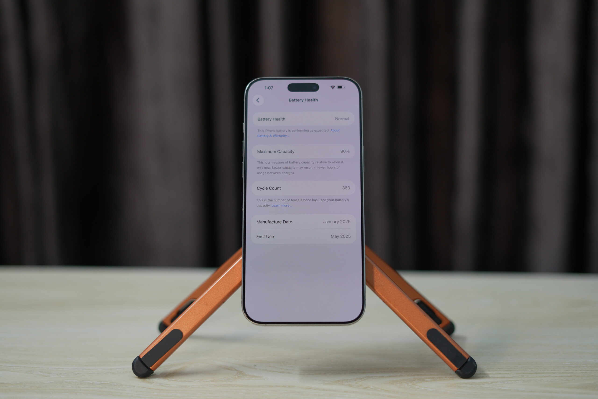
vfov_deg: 27.0
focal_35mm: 50
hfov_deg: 39.6
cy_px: 200
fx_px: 831
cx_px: 299
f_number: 2.2
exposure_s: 1/100
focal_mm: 50
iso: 320
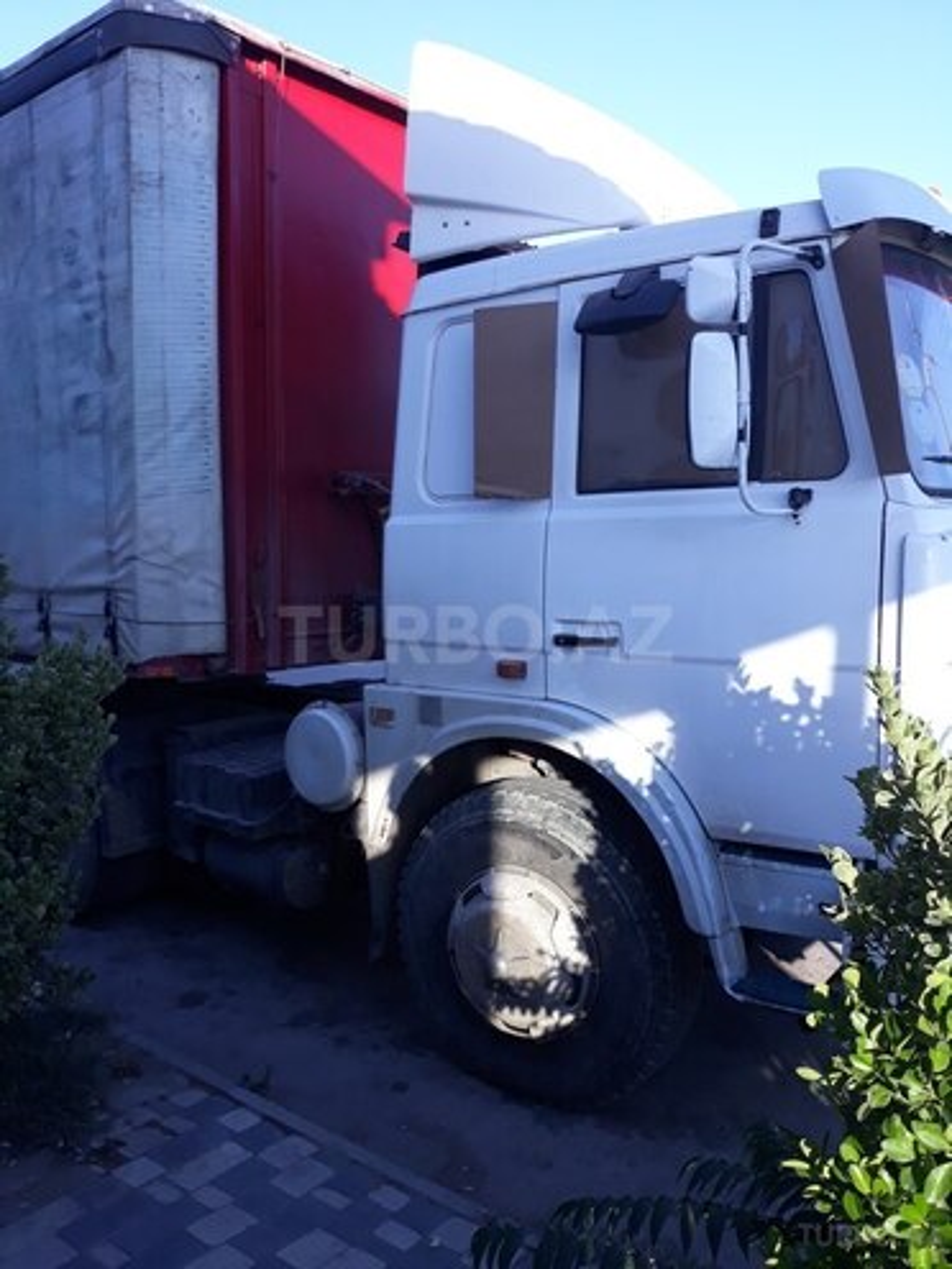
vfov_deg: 65.3
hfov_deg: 51.4
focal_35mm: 27
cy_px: 634
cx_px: 476
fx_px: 990
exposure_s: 1/499
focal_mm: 3.71
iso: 40
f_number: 1.7
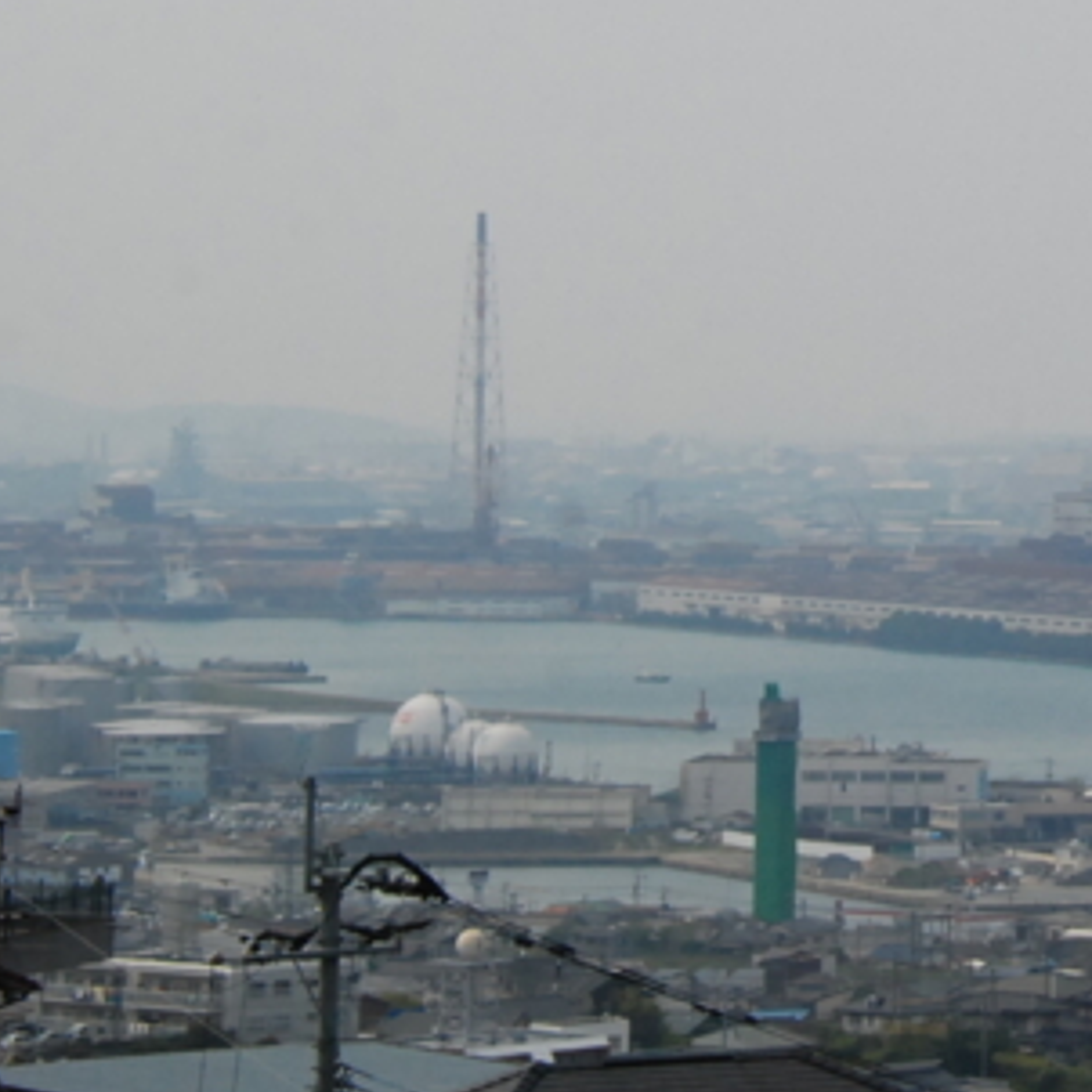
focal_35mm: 203
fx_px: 7245
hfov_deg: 8.5
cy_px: 174
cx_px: 1323
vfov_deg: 8.6
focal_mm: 60
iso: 800
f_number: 11
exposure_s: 1/2000
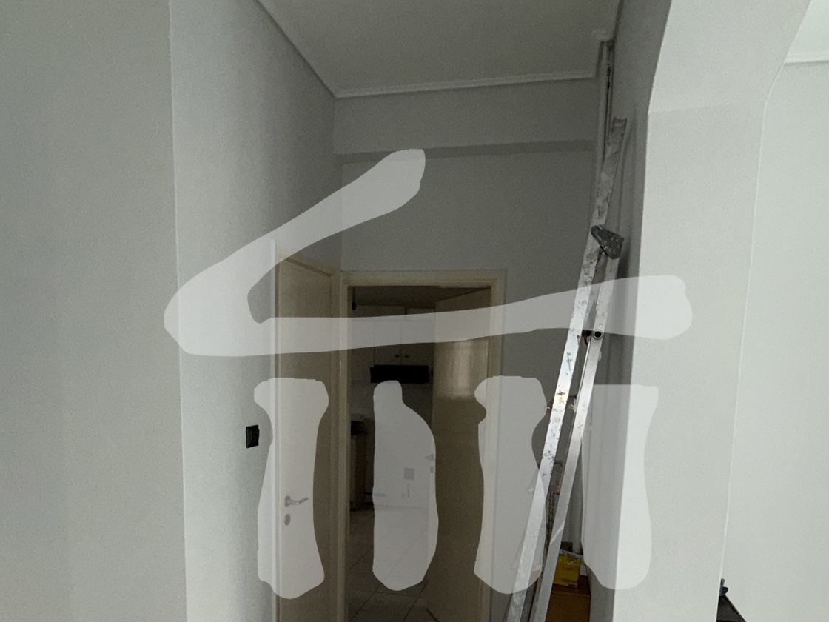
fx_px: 575
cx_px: 426
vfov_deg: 55.1
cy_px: 438
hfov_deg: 71.6
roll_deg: -1.9
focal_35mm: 24
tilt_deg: -5.9
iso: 125
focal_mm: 2.22
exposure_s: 1/102
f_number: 2.2
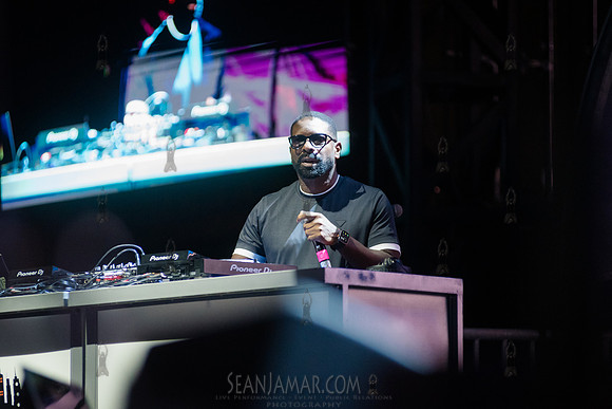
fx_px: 3595
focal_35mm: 211
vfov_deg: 6.5
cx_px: 306
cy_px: 204
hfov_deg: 9.7
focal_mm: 200
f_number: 3.2
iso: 5000
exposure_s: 1/400
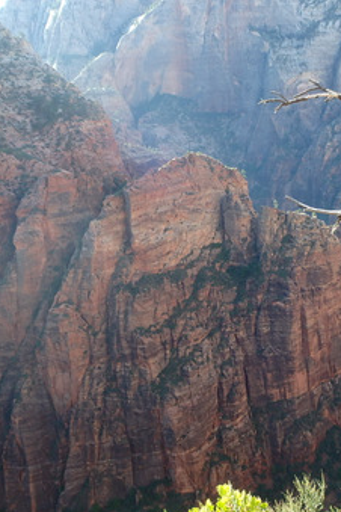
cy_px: 247
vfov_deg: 45.4
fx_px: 611
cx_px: 250
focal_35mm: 43
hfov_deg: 30.7
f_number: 3.9
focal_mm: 5
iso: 125
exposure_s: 1/160
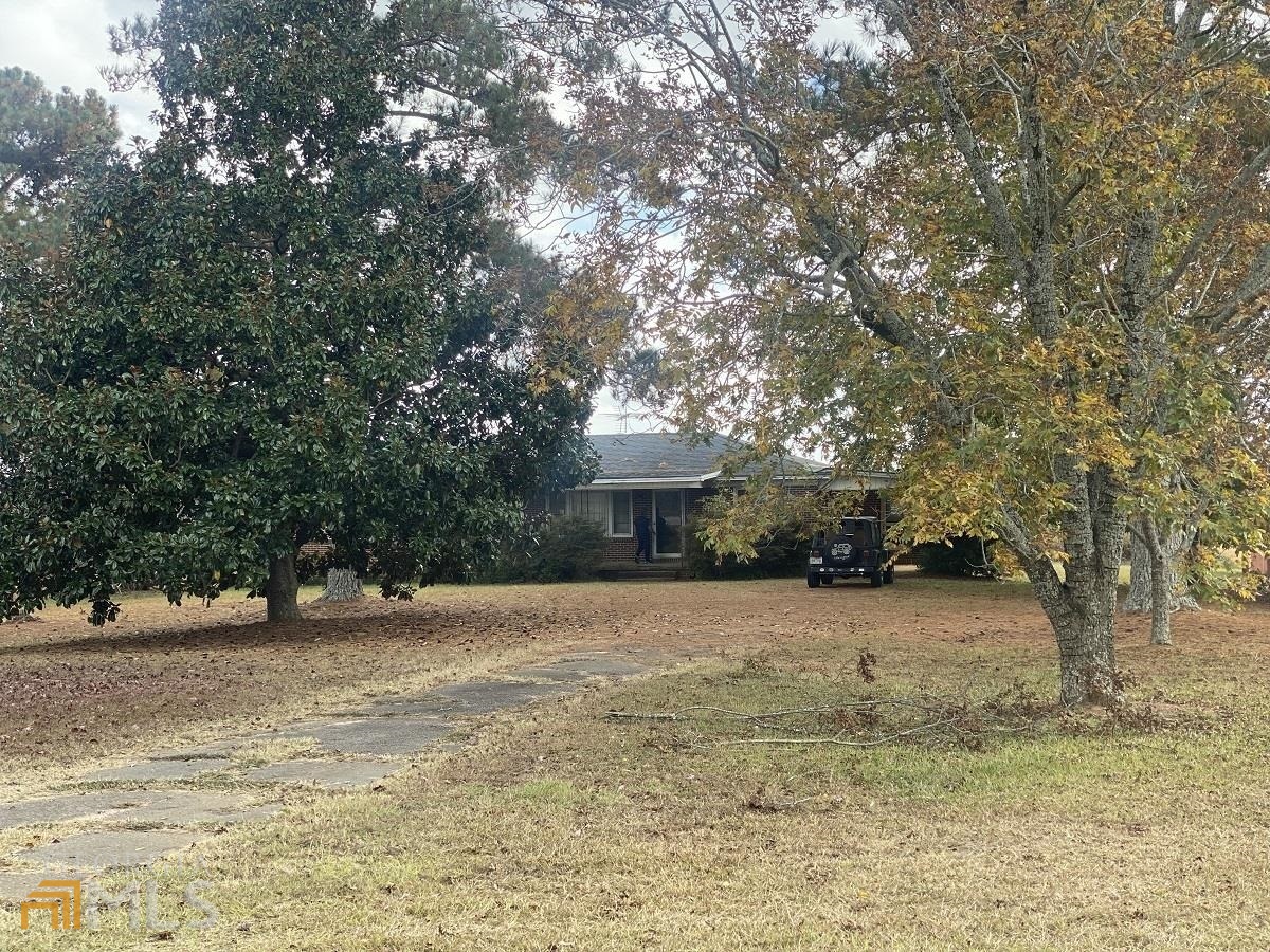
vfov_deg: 28.0
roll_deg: +0.1
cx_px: 635
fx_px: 1908
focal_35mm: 52
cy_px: 476
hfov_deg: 36.8
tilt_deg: +1.5
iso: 20
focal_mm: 6
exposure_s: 1/251
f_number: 2
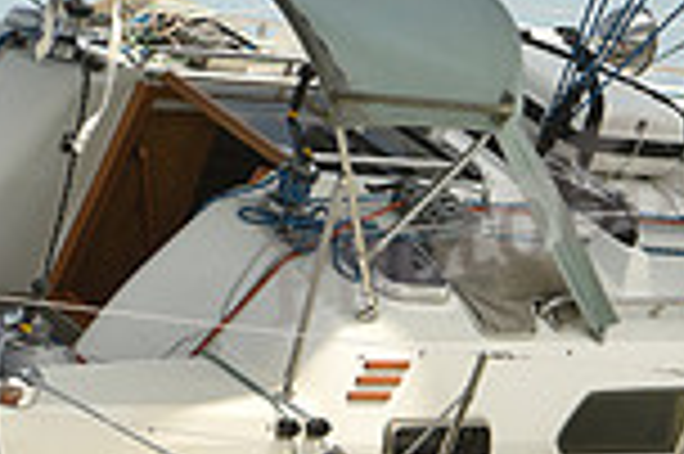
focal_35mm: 466
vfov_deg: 2.9
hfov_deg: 4.4
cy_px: 38
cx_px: 36
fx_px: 8844
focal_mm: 122
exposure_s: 1/800
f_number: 10
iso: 250
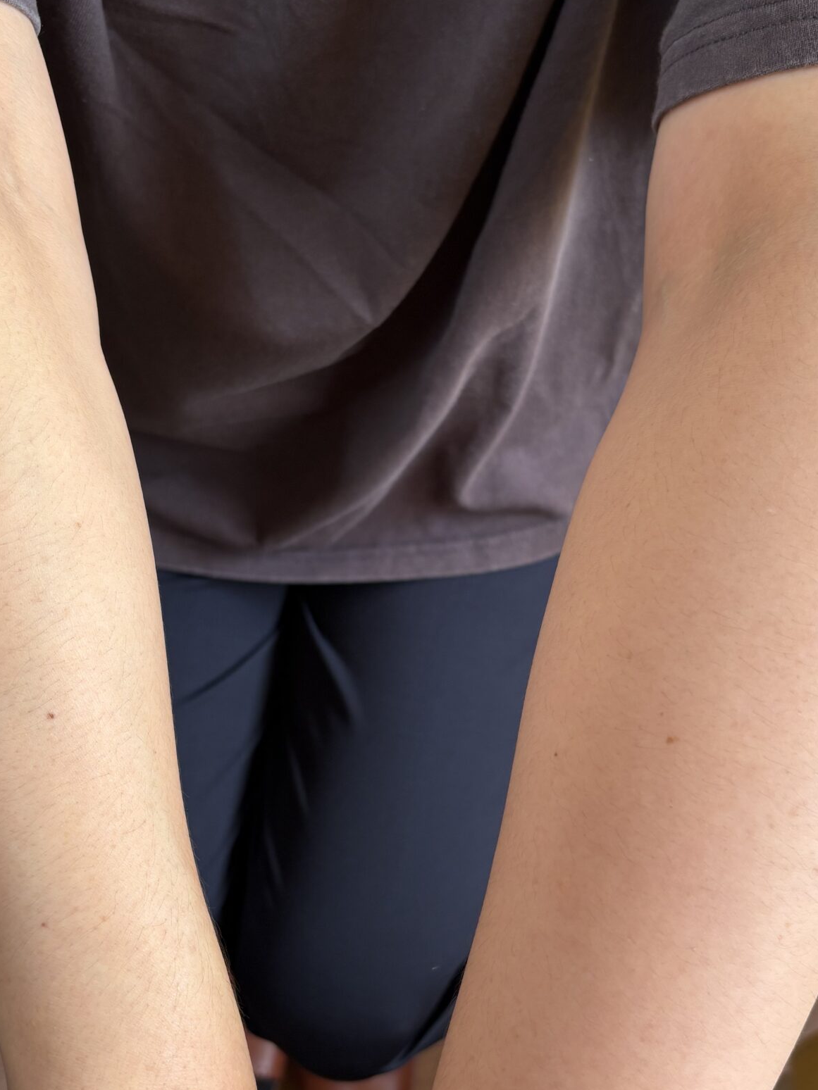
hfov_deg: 33.5
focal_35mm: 43
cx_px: 470
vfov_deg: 43.8
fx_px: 1355
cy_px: 590
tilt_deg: -61.7
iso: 80
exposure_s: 1/121
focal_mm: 5.96
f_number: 1.6
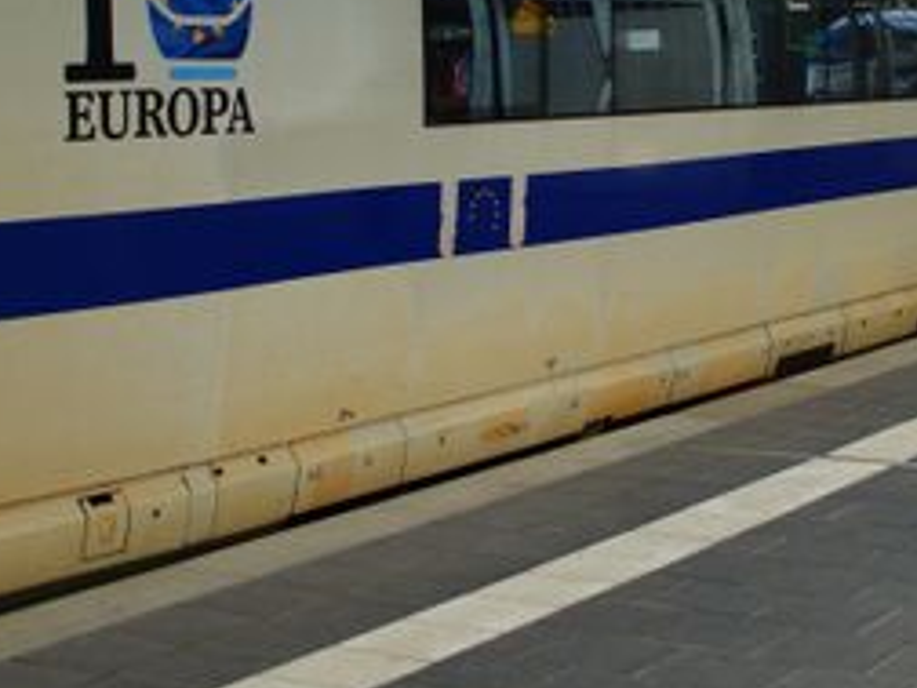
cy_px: 95
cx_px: 640
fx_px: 2172
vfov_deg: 17.8
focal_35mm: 82
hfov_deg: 23.7
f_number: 5
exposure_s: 1/100
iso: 100
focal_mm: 28
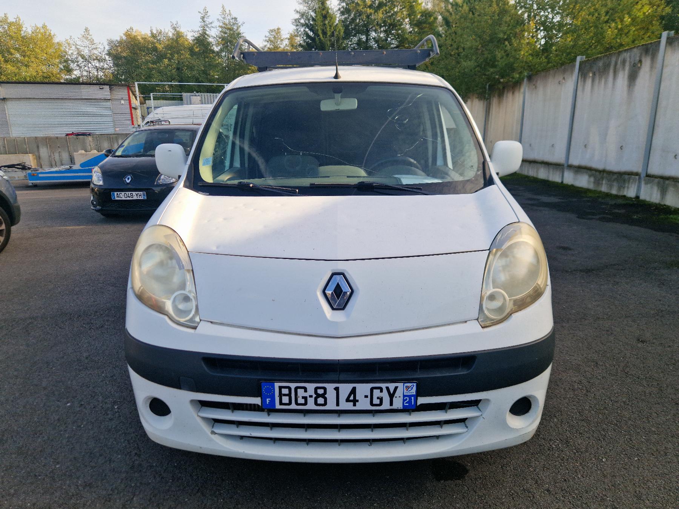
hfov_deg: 73.9
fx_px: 451
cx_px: 340
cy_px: 254
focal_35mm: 23
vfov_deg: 58.9
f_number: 1.8
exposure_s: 1/556
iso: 50
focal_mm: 5.4
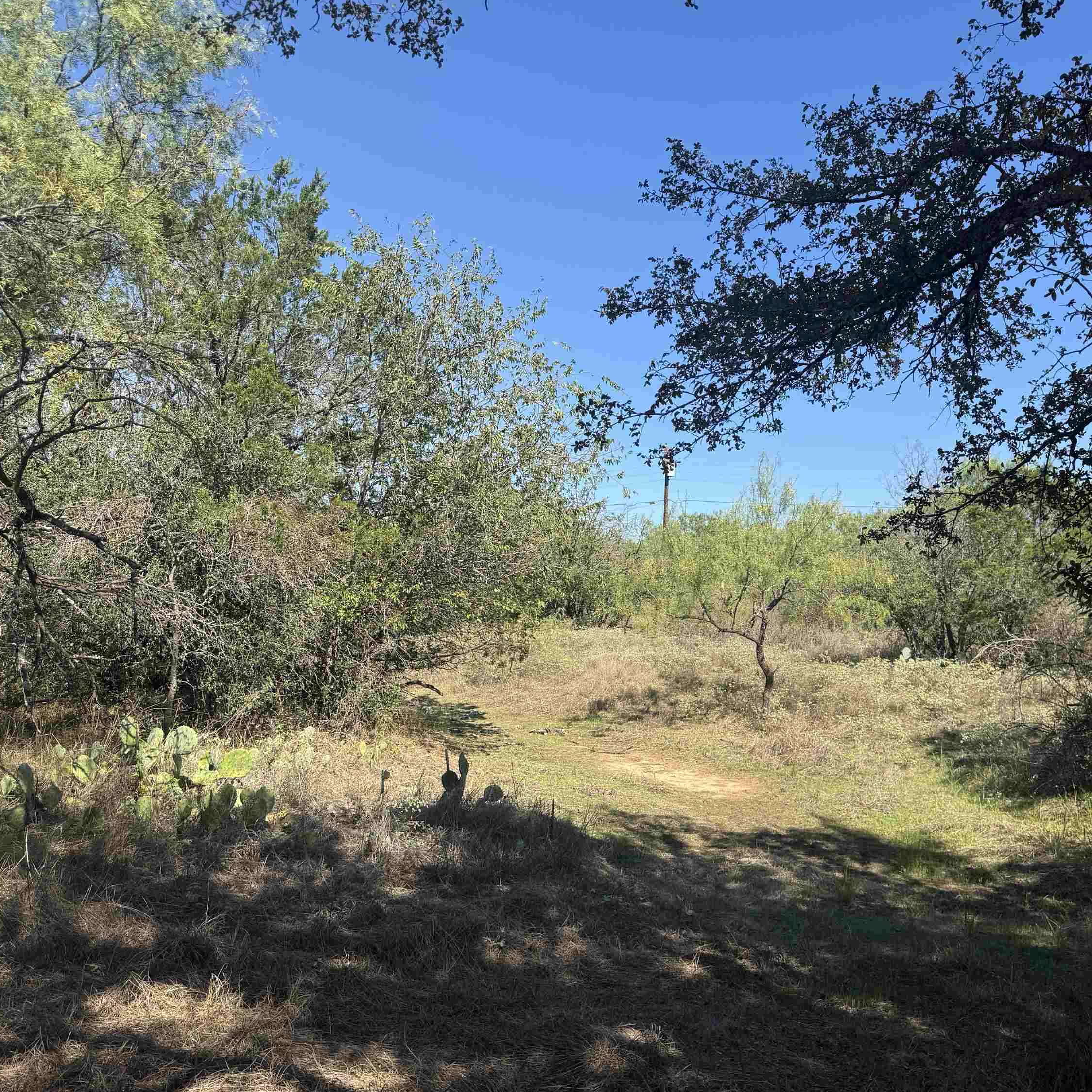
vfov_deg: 55.6
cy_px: 536
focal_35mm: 29
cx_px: 633
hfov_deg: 55.4
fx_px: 1035
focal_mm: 6.76
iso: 80
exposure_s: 1/2604
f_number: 1.78
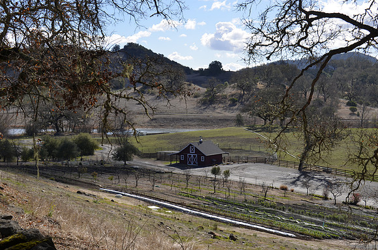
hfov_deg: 30.6
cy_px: 125
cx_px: 189
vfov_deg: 20.5
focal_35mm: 66
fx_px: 691
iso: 100
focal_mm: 44
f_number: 9
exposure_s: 1/250
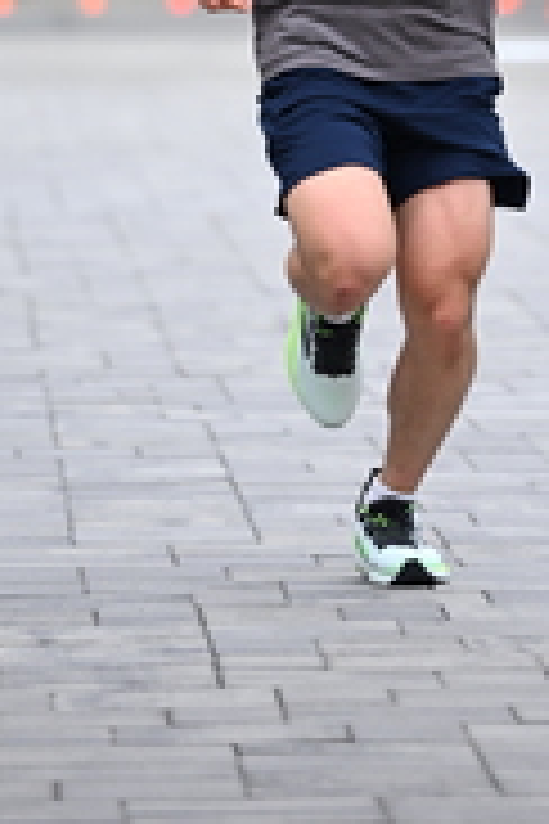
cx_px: 511
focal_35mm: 465
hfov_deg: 3.0
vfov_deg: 4.4
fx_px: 10636
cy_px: -401
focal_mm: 155
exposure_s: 1/2000
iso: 640
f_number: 2.8
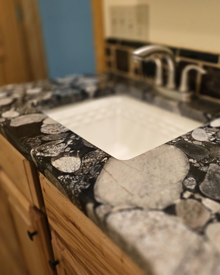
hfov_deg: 46.7
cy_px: 137
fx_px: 244
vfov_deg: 58.8
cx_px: 165
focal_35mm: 30
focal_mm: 6.3
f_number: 1.7
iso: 500
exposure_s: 1/120
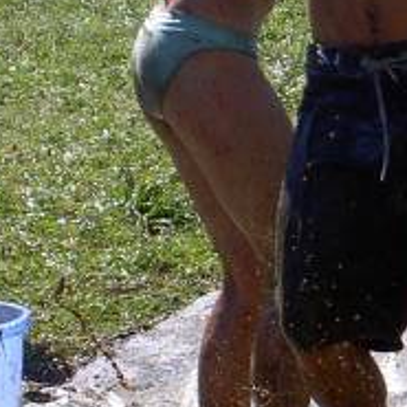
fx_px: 5893
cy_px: 66
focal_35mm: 443
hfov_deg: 4.0
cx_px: 251
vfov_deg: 4.0
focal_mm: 24
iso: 100
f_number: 4.9
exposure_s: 1/400
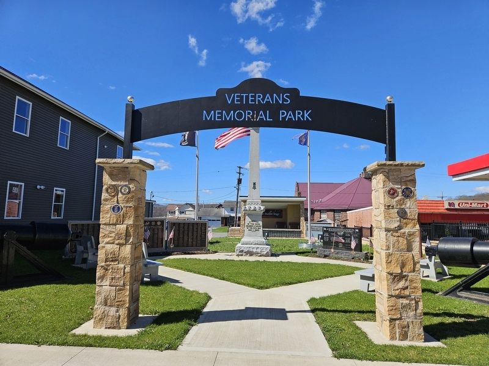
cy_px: 183
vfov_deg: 58.9
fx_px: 325
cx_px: 244
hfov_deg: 73.9
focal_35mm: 23
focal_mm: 5.4
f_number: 1.8
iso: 25
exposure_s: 1/2145
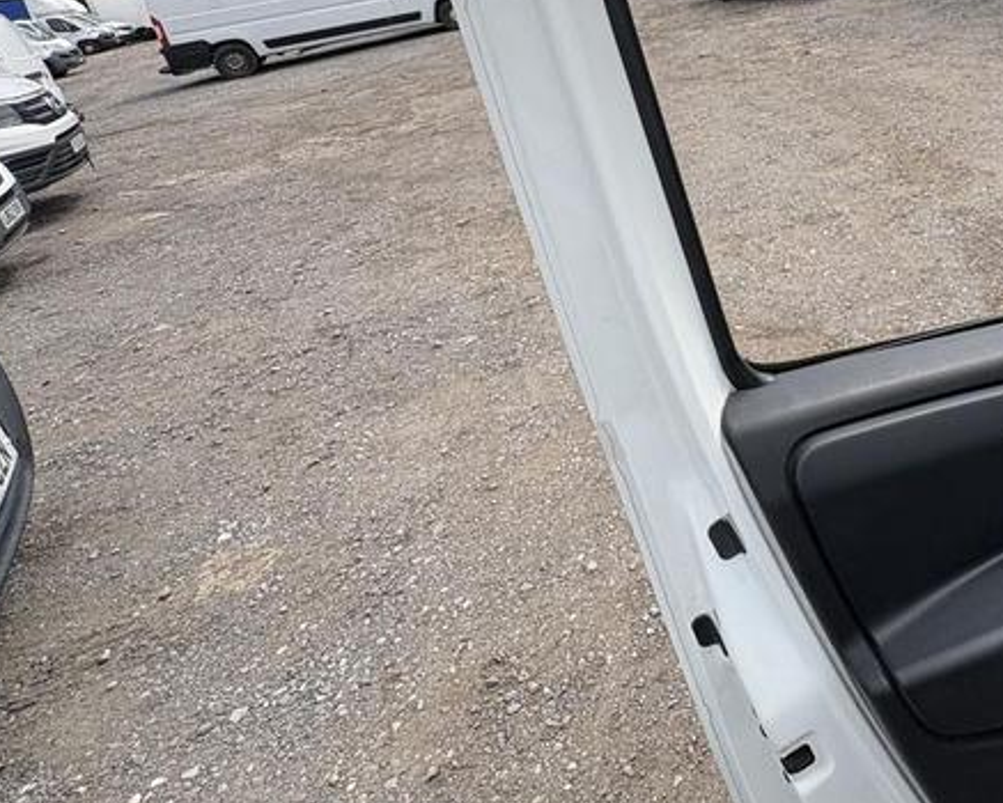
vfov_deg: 47.9
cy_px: 131
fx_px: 832
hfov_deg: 55.9
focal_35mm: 28
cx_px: 854
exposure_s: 1/1346
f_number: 2.2
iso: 50
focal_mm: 2.22
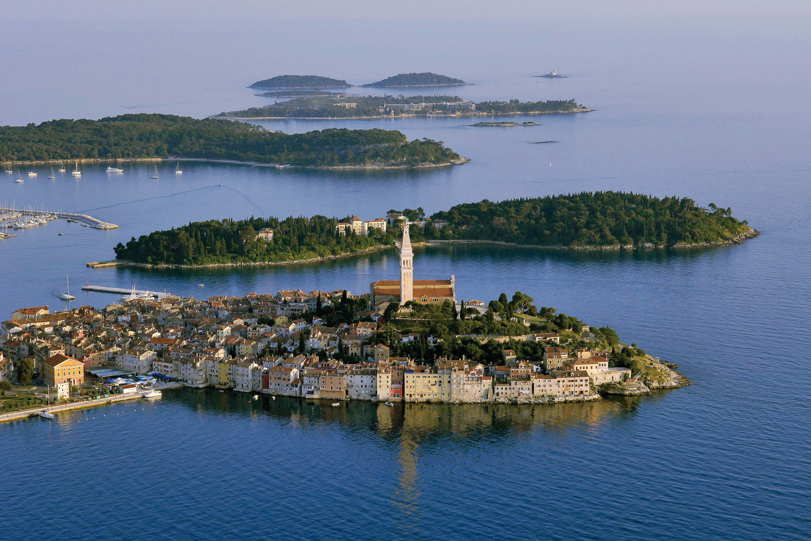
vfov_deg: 16.6
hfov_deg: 24.6
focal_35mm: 82
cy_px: 270
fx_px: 1858
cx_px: 406
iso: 400
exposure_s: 1/500
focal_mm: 55
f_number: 7.1
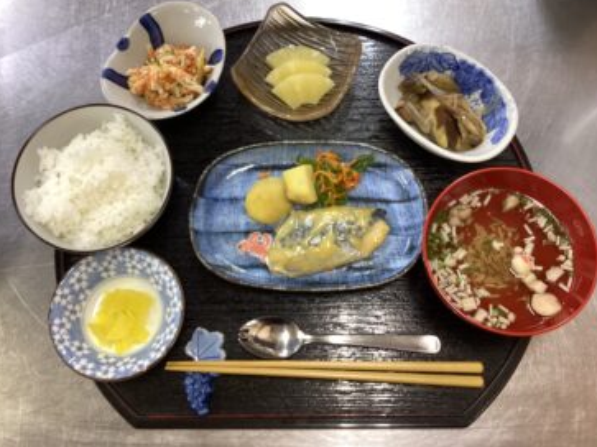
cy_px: 219
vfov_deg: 44.1
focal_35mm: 32
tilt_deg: -71.3
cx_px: 298
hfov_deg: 56.8
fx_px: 552
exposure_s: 1/50
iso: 160
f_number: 2.4
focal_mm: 3.3
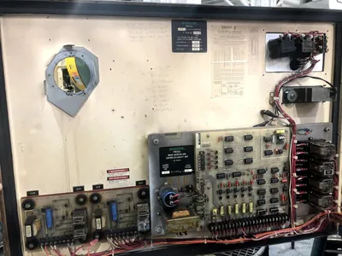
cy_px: 128
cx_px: 171
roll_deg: -0.1
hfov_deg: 63.4
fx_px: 277
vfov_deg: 49.7
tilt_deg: -7.9
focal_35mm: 28
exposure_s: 1/15
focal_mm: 4
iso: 40
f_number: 1.8
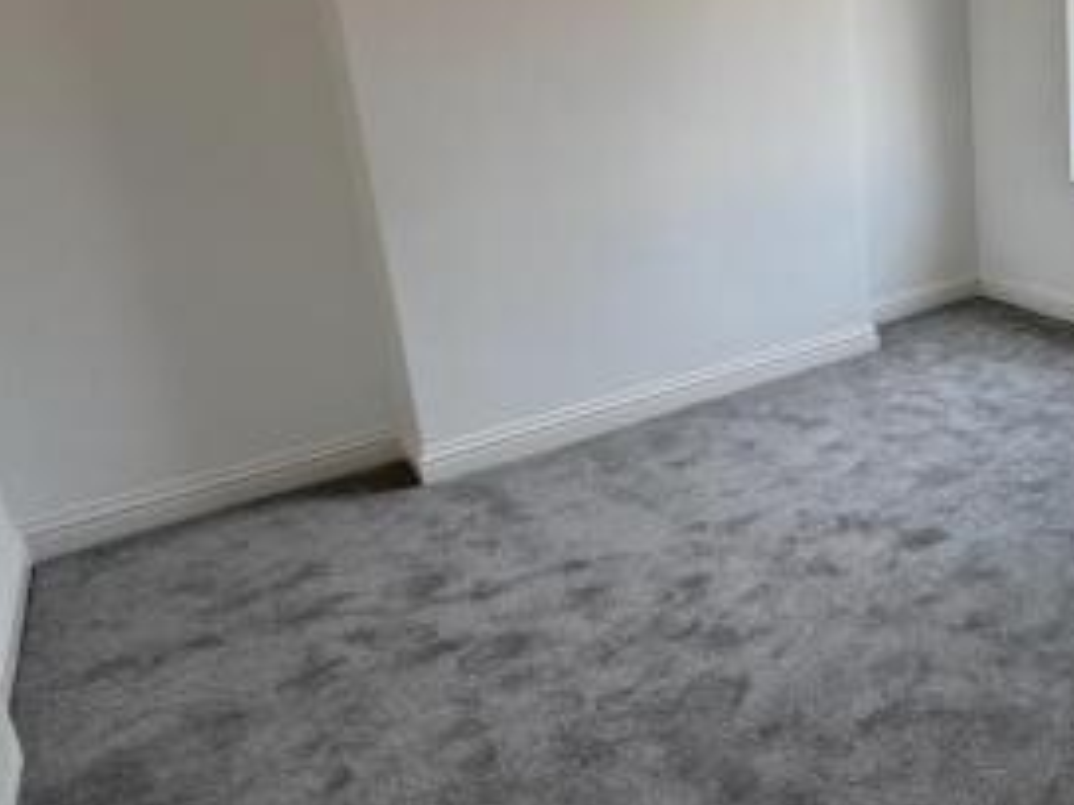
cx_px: 1084
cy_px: 251
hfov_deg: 48.7
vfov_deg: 45.9
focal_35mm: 30
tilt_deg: -10.9
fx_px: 931
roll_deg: +0.5
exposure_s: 1/100
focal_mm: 2.22
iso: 40
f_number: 2.2
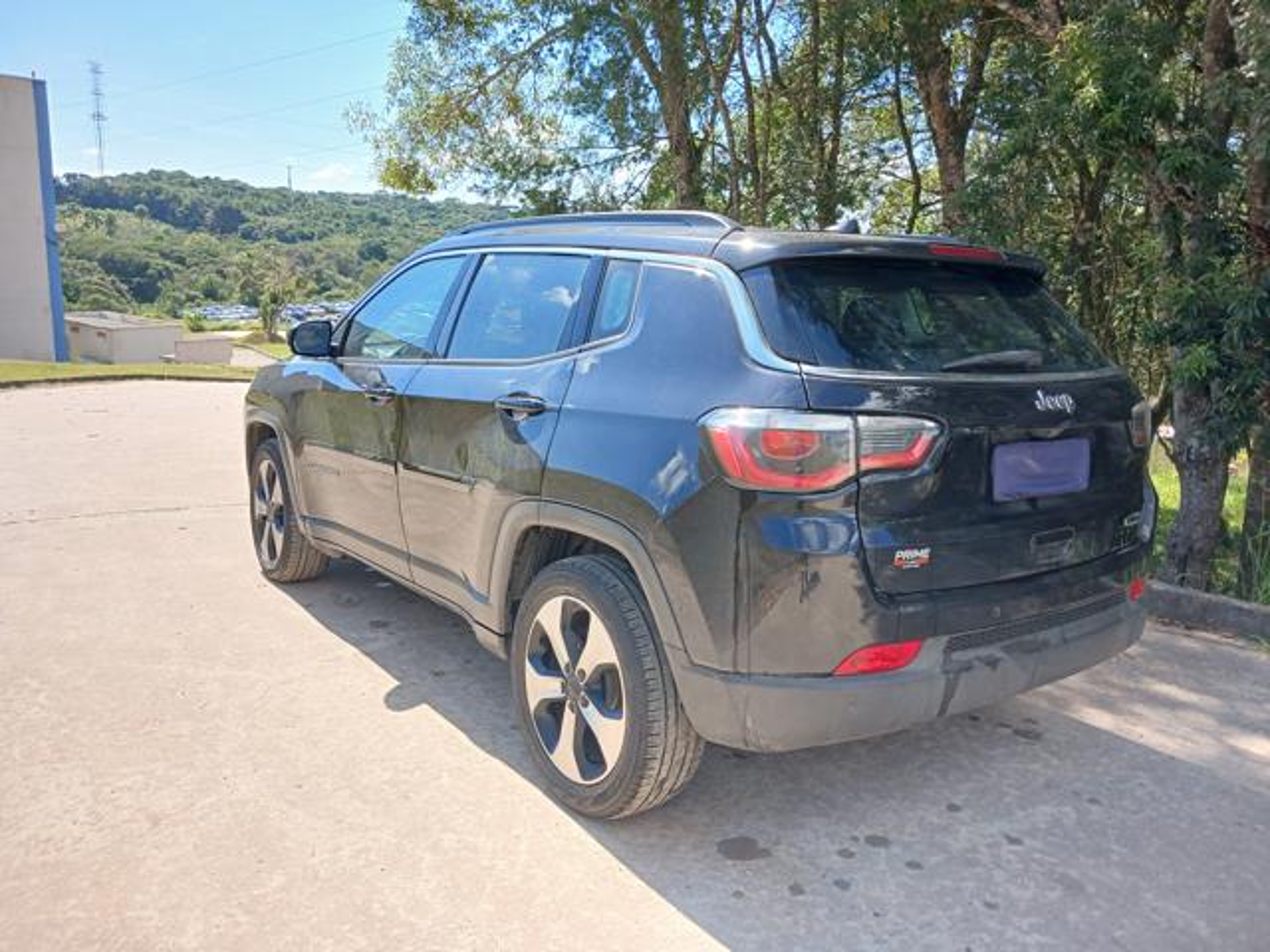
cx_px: 635
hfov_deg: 65.3
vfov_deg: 51.4
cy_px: 476
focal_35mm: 27
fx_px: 991
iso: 20
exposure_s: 1/158
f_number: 1.8
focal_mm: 3.98
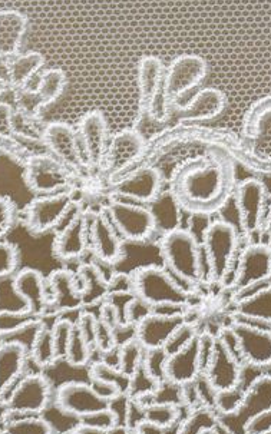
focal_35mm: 318
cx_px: 475
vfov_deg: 6.5
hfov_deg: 4.1
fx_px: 3764
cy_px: -342
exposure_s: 1/80
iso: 400
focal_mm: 35
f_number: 4.5
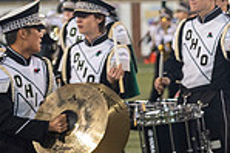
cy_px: 105
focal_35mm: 369
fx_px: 2355
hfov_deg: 5.5
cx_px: 370
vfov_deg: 3.7
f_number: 2.8
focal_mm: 95
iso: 1000
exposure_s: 1/500
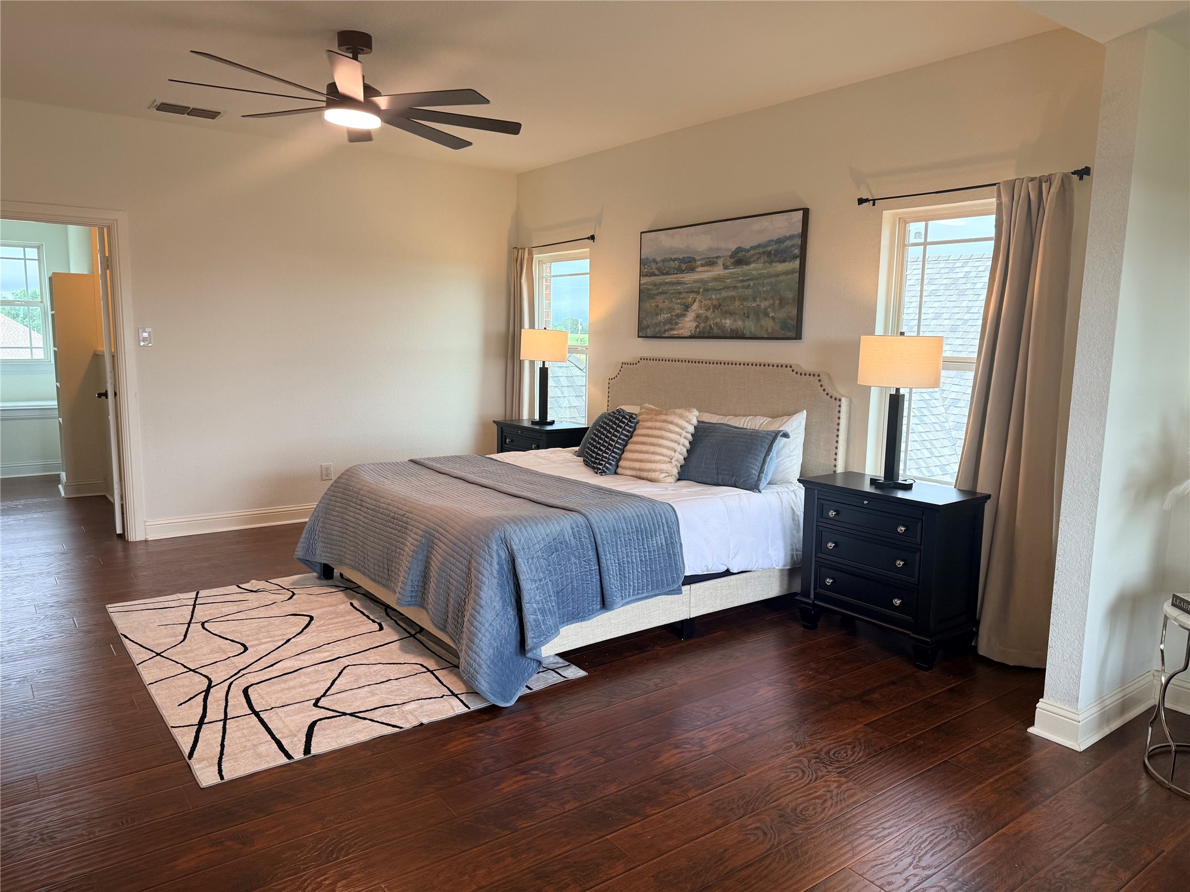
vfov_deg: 56.8
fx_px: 825
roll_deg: -1.1
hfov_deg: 71.6
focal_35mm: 24
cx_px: 595
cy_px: 446
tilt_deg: -8.1
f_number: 1.78
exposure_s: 1/120
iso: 125
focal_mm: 6.76
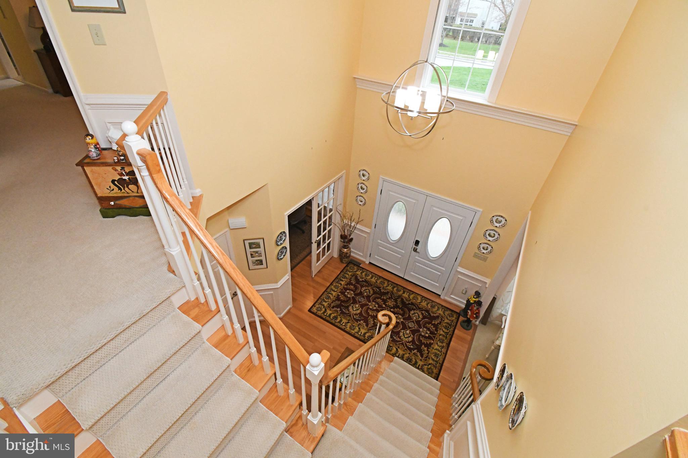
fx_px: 287
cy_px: 229
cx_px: 344
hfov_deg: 100.4
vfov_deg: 77.3
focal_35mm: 15
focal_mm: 10
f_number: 11
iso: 3200
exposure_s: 1/200
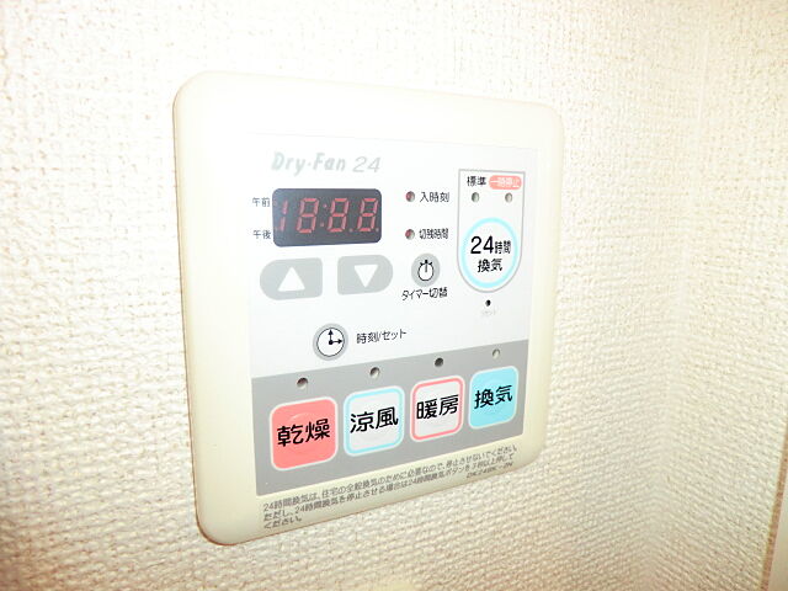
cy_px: 296
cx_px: 394
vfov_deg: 56.8
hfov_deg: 71.6
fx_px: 546
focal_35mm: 24
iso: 200
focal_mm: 4.3
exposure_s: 1/60
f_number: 3.2
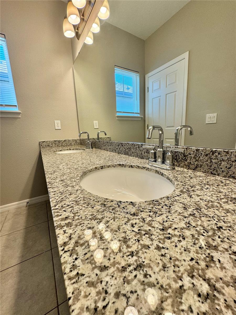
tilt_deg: -10.8
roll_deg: +2.2
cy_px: 158
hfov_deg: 85.7
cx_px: 118
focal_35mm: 14
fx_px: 127
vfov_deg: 102.1
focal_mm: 2.22
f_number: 2.2
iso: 100
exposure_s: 1/120
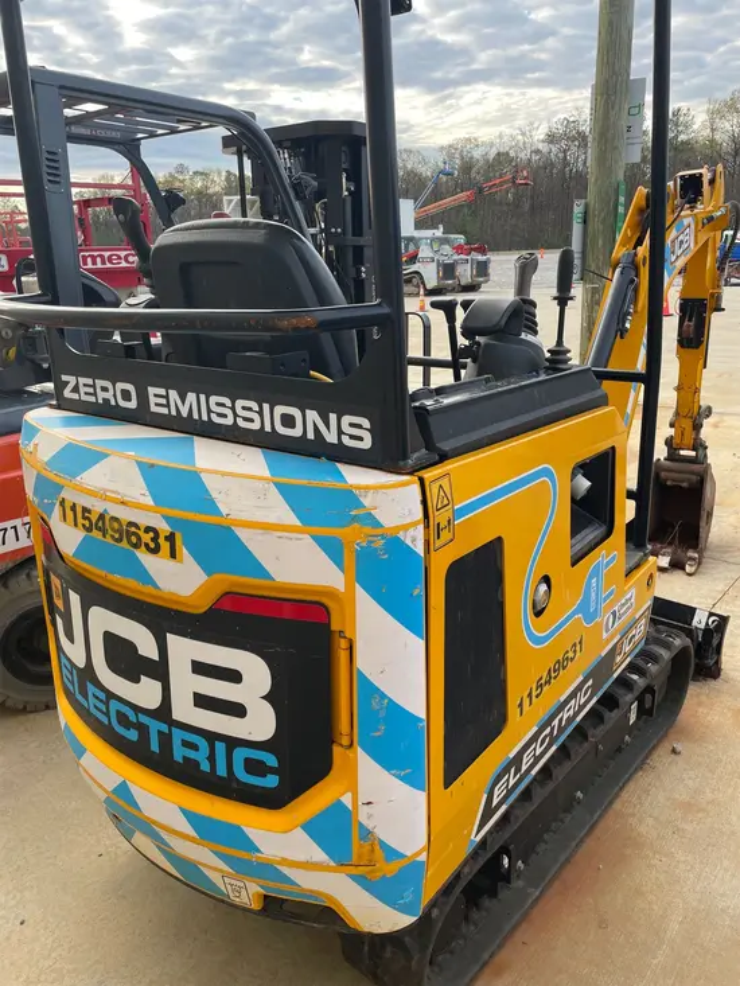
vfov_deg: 67.3
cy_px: 493
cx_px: 370
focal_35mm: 26
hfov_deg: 53.1
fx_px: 741
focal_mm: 4.2
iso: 32
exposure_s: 1/332
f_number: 1.6
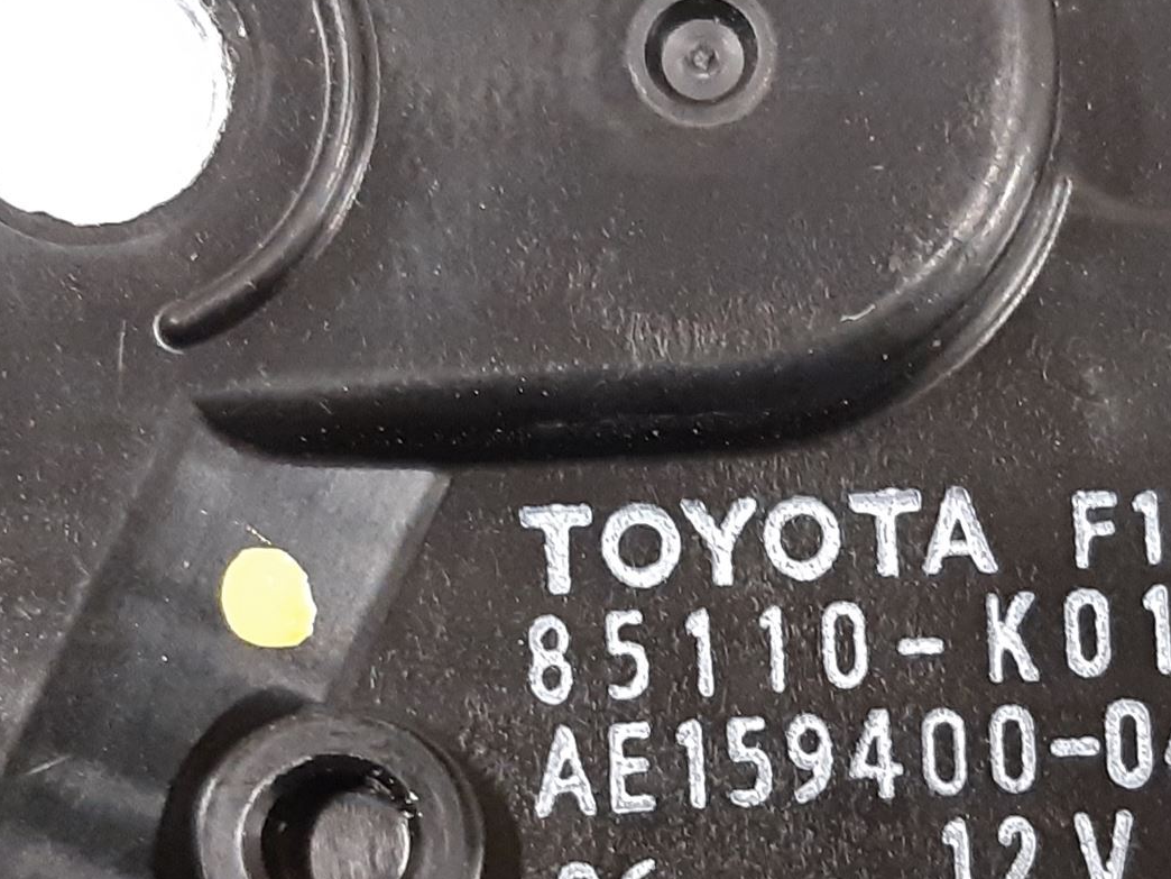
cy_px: 776
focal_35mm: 51
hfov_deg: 36.6
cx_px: 873
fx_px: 1725
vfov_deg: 27.6
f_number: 1.7
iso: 400
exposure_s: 1/25
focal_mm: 3.93
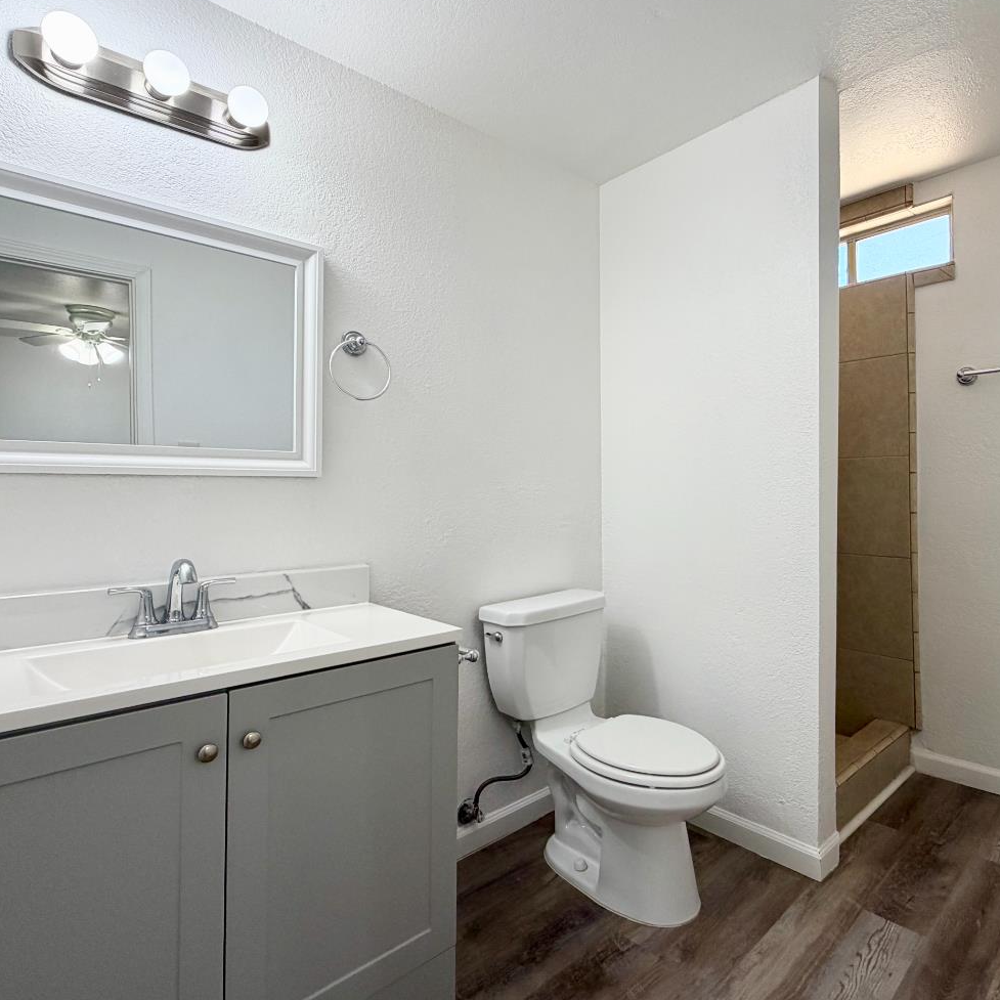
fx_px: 621
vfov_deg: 77.6
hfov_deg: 76.8
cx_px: 602
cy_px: 479
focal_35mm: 19
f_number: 2.2
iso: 100
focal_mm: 2.22
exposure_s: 1/120
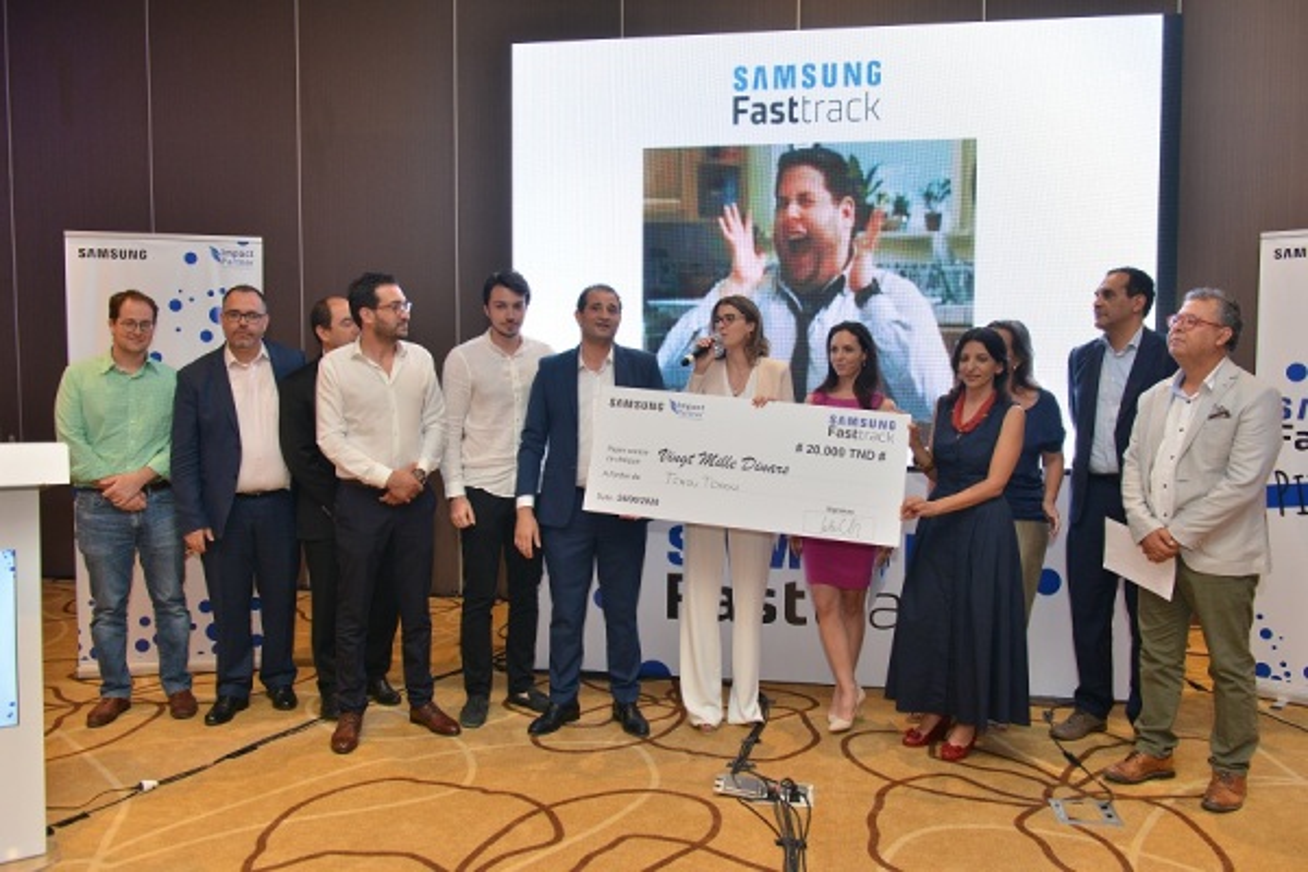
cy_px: 436
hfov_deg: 60.3
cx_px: 654
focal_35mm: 31
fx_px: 1126
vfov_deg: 42.3
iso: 1000
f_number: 5.6
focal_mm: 31
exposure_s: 1/100
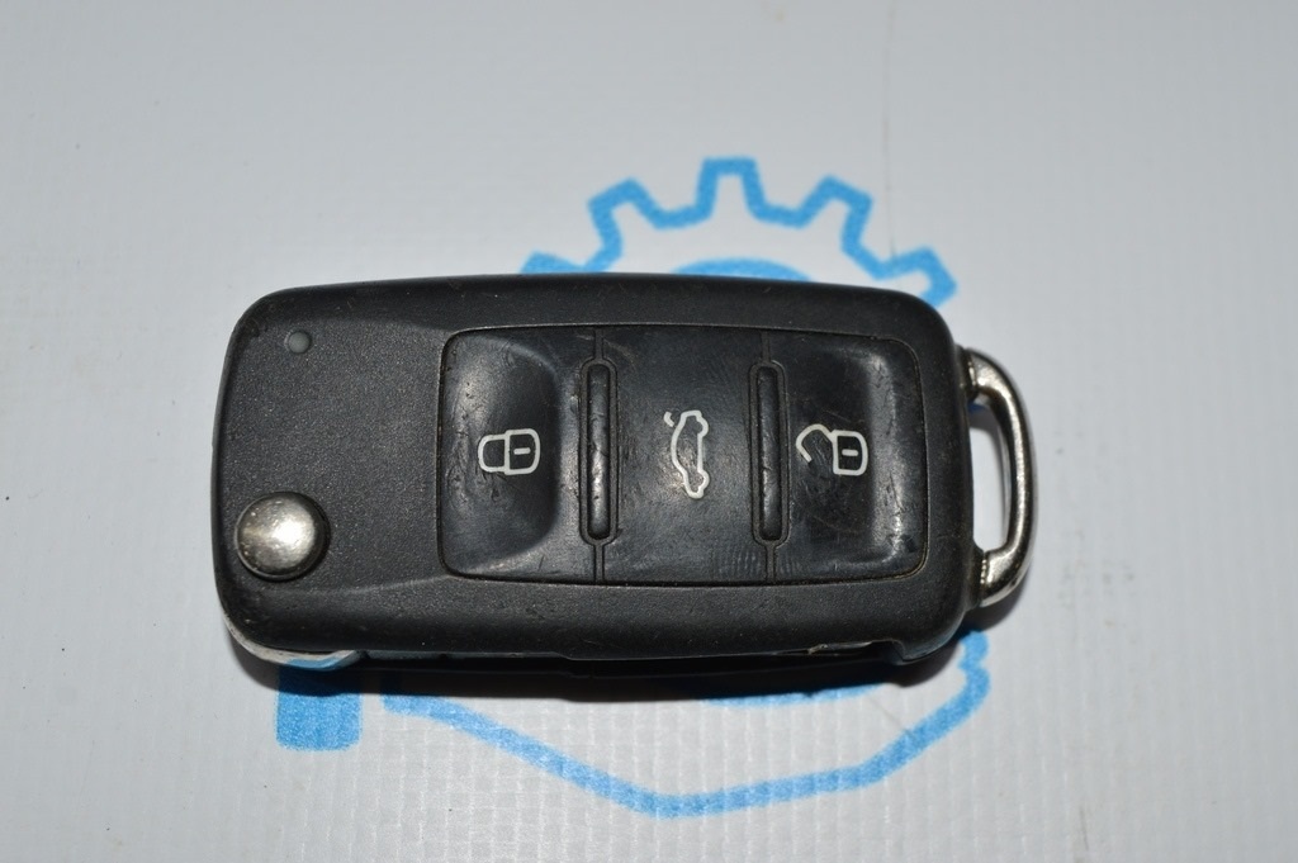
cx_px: 649
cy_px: 432
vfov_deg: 25.0
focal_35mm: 54
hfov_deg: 36.9
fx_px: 1945
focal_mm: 36
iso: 100
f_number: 8
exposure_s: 1/60
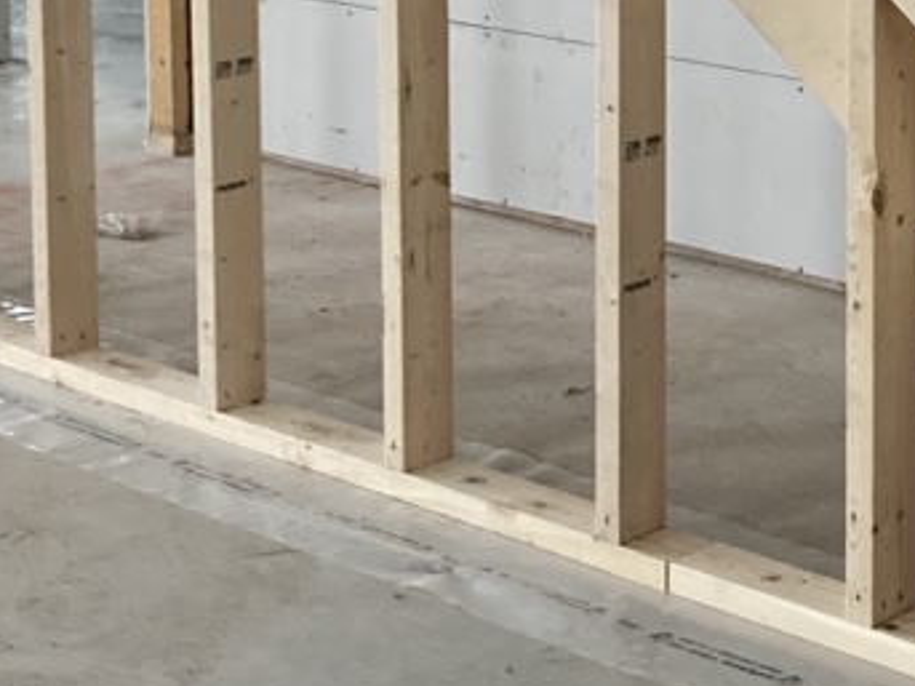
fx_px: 2590
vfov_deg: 14.7
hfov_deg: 19.5
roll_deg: -1.1
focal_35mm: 98
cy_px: -83
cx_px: 888
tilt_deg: -6.0
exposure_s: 1/30
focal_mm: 3.99
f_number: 1.8
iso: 500
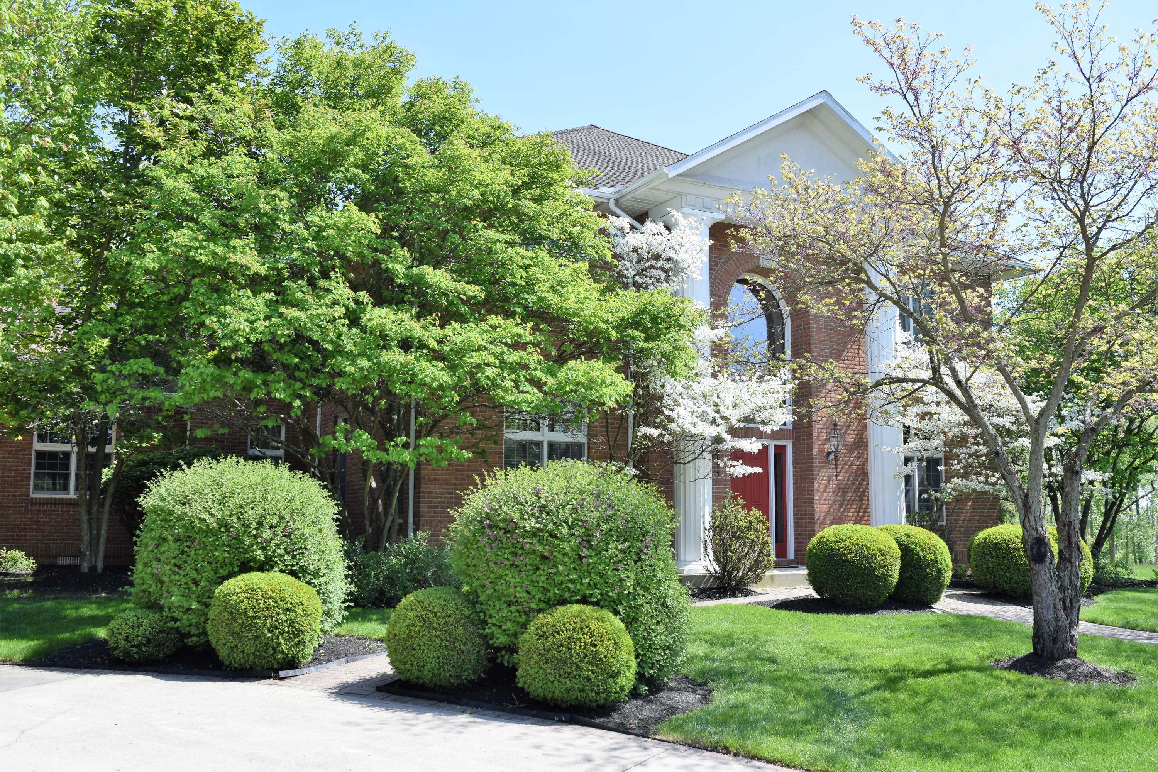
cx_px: 579
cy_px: 386
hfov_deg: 57.2
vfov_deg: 40.0
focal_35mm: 33
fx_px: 1061
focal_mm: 22
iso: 100
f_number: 7.1
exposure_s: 1/200
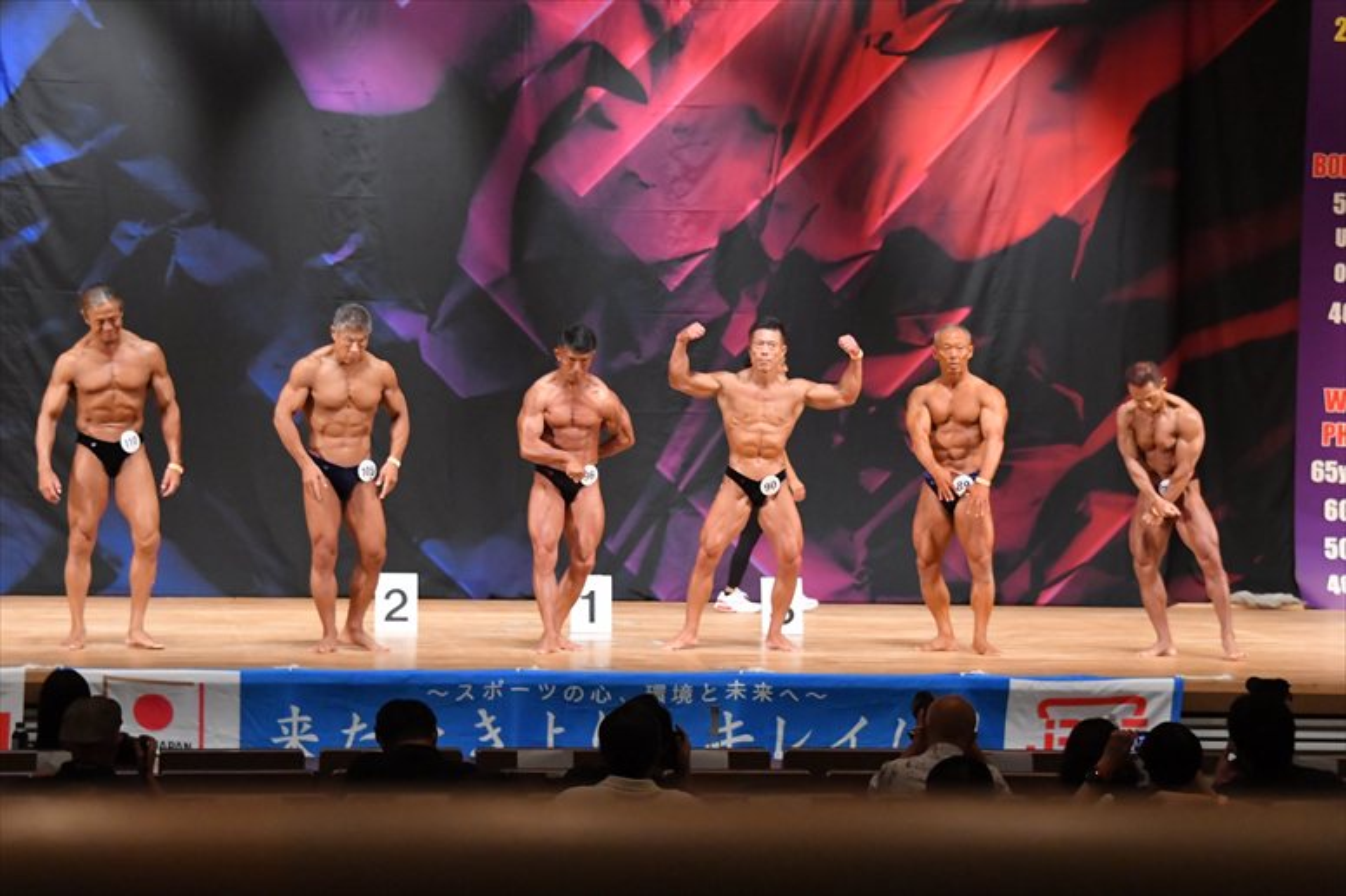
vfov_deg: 11.7
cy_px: 448
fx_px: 4372
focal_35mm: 117
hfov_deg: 17.5
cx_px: 673
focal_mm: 78
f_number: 5.6
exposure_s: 1/400
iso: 7200
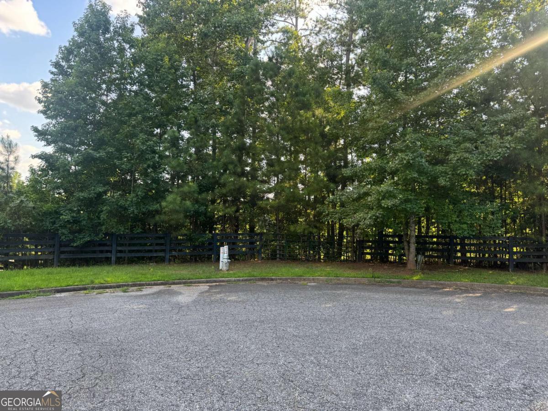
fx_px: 380
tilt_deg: +3.2
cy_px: 206
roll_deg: -1.9
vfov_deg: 56.8
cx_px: 274
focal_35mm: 24
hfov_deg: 71.6
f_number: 1.78
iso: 80
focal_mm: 6.76
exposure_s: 1/280
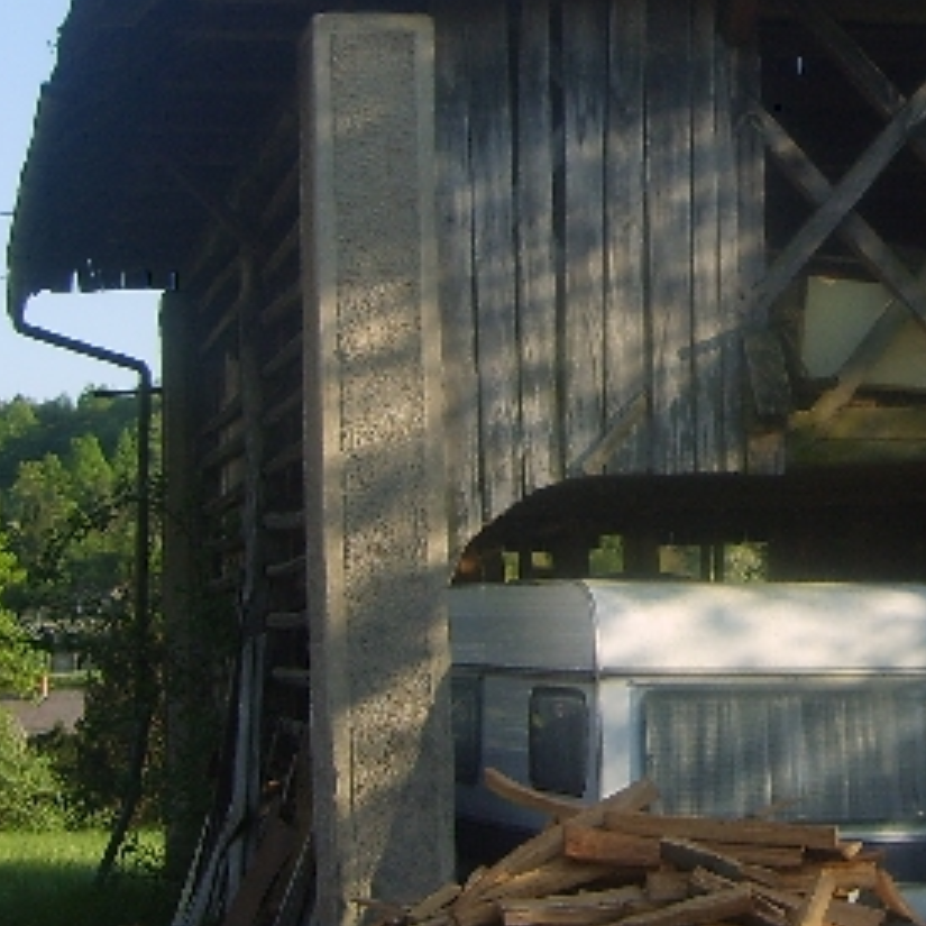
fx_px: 2724
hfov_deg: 18.7
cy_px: 114
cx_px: 970
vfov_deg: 19.0
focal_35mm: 90
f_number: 2.8
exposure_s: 1/350
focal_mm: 5.8
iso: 50
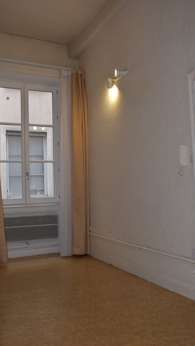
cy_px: 171
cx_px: 95
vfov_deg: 56.6
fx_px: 322
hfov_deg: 33.7
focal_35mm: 35
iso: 450
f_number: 3.8
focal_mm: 22
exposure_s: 1/60
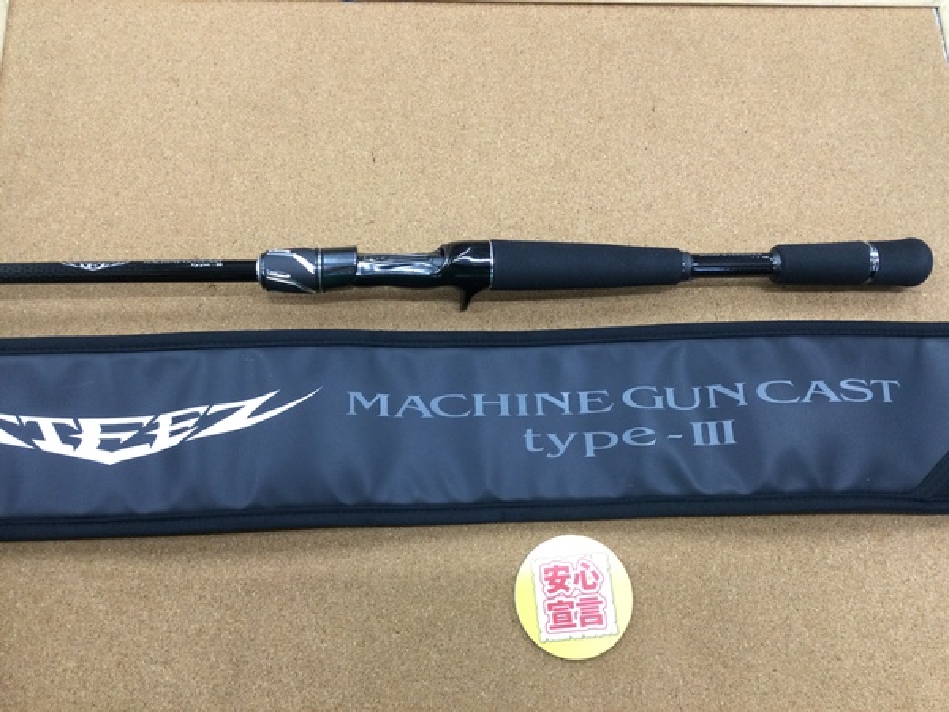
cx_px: 474
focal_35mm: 31
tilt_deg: -73.0
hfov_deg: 58.4
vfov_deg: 45.4
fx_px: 850
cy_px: 356
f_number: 2.4
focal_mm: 3.3
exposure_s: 1/30
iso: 80
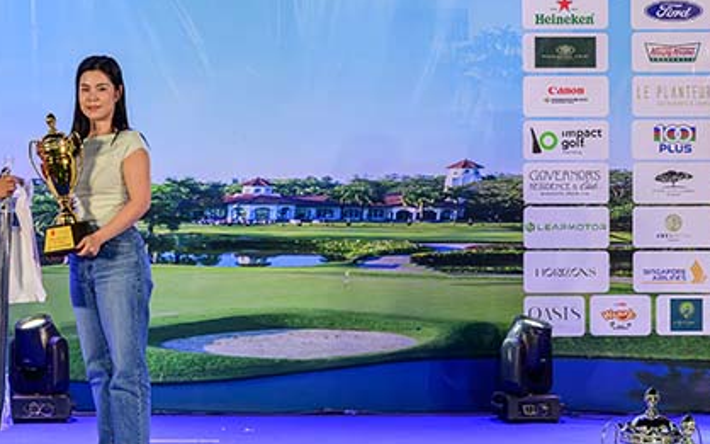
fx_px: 1722
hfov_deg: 22.6
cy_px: 158
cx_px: 42
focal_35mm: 89
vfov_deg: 14.7
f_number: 6.3
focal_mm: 38
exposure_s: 1/125
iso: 1100
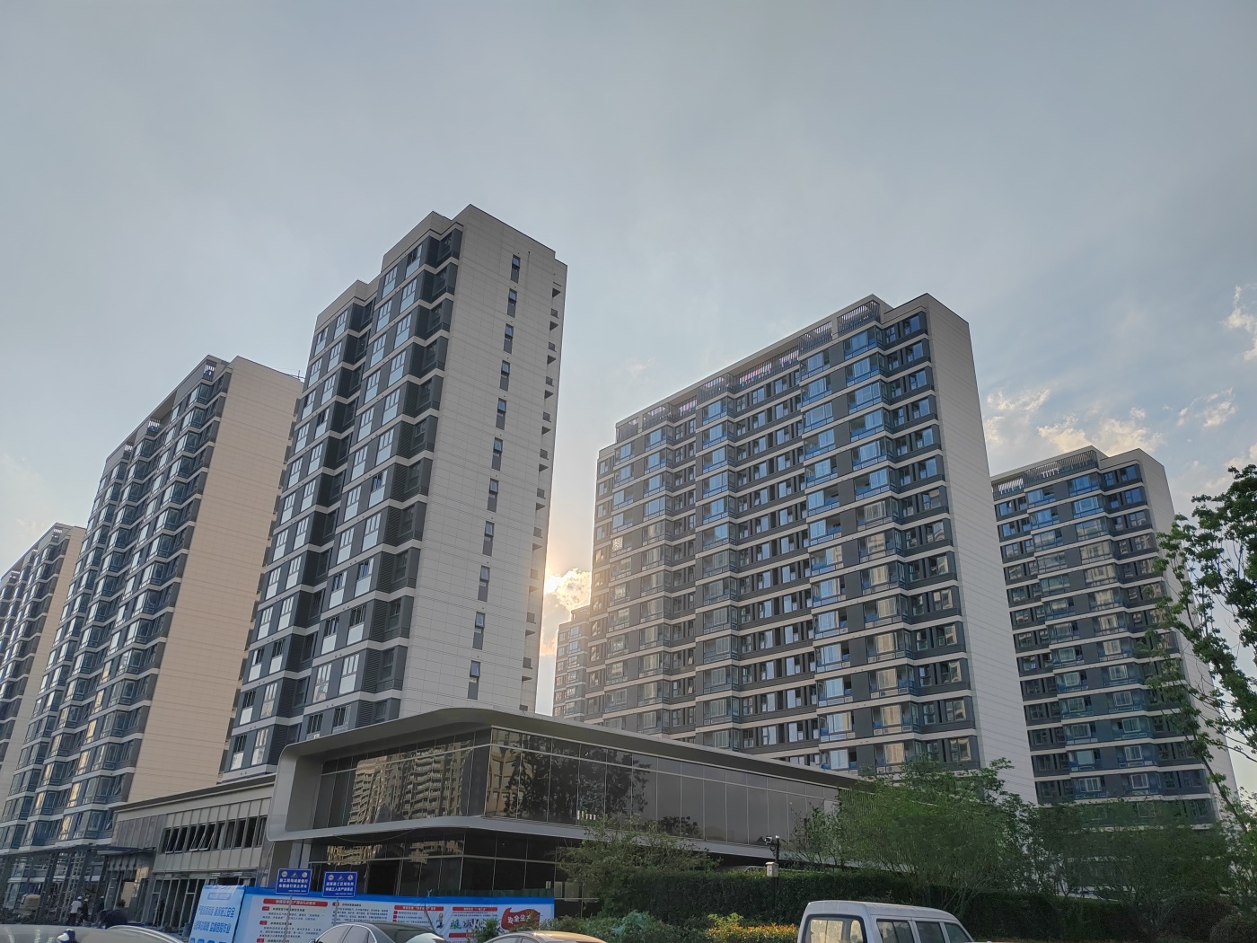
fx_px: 980
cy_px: 472
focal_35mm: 27
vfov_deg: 51.4
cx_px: 628
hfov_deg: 65.3
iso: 100
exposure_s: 1/1100
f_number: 1.8
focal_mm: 6.14
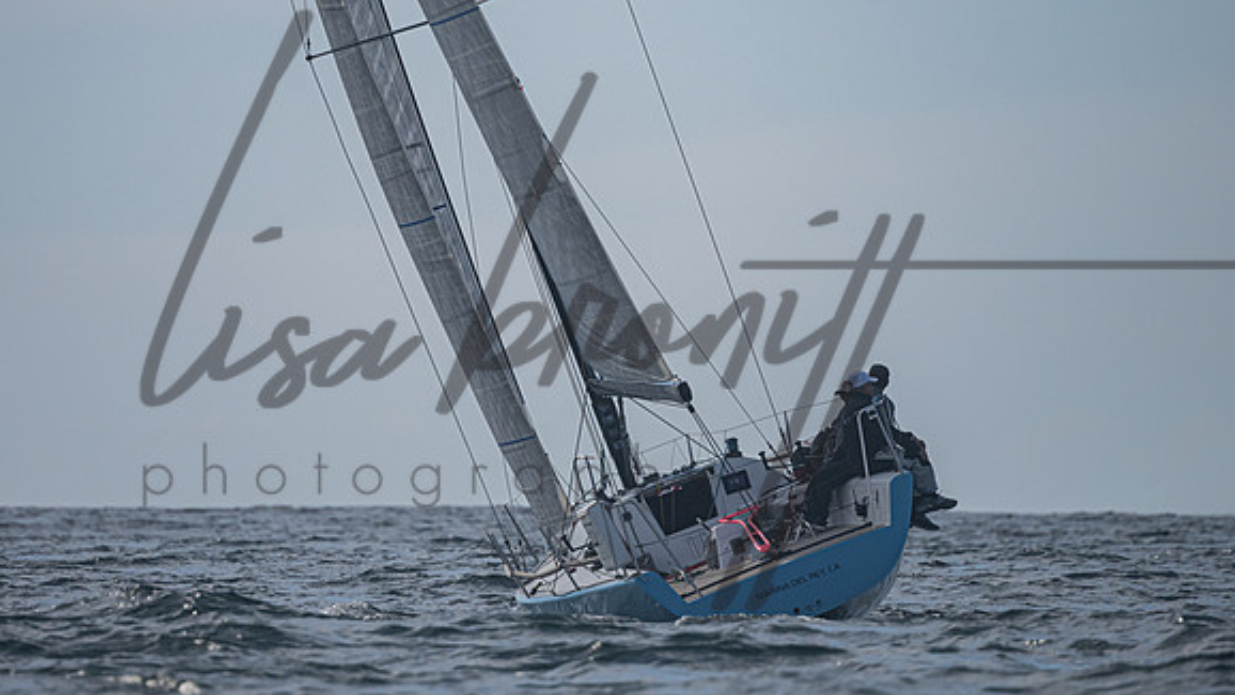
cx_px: 559
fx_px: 18762
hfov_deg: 3.8
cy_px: 219
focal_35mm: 573
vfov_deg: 2.1
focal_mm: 400
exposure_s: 1/4000
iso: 320
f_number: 6.3
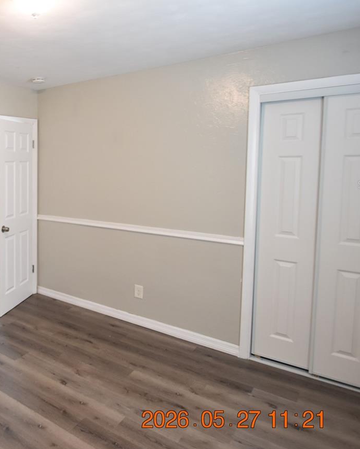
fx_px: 346
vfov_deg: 65.5
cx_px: -11
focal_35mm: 26
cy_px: 185
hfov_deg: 45.1
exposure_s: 1/20
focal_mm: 10
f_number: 3.5
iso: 800
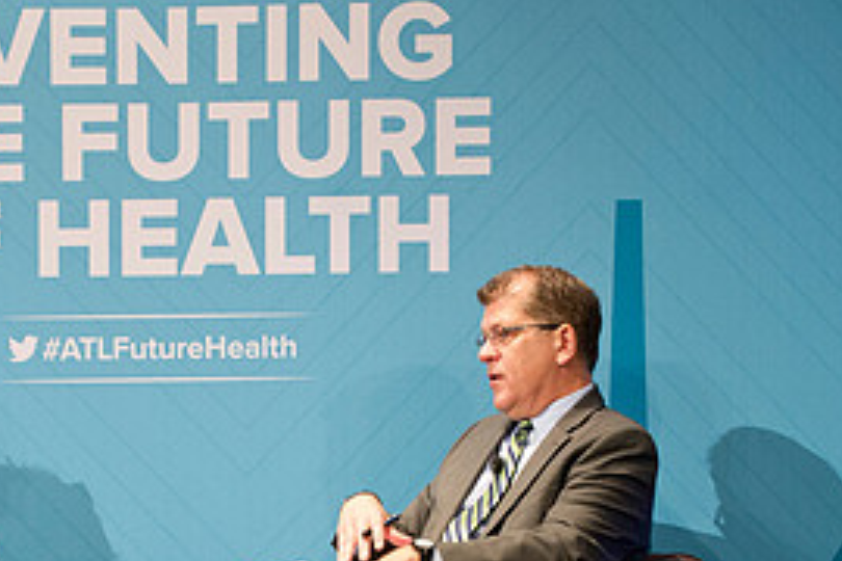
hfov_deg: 9.4
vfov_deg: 6.3
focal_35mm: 219
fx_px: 5122
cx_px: 284
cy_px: 499
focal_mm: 102
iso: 2500
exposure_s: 1/125
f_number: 4
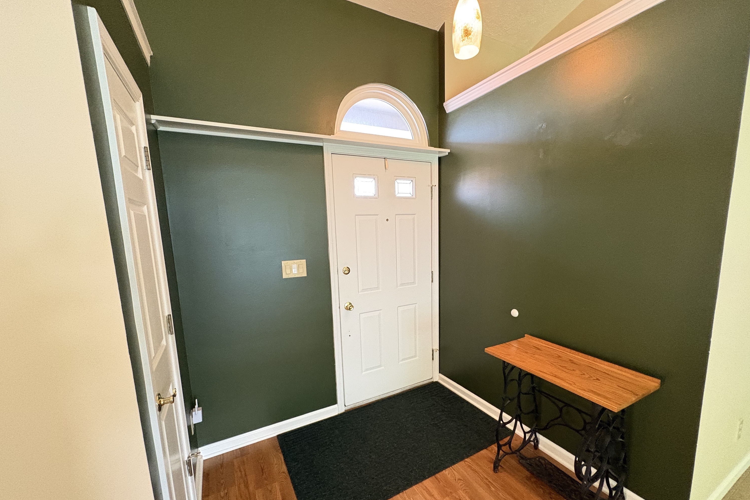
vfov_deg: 77.1
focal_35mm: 15
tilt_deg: -8.7
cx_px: 385
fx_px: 312
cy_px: 274
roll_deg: +2.2
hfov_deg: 100.4
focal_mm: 2.22
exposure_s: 1/40
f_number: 2.2
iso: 640
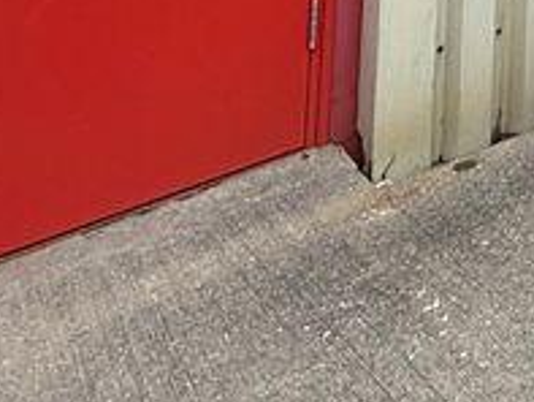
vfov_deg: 12.5
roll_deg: -0.4
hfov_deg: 19.4
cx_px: 922
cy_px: -670
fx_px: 1219
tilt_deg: +9.3
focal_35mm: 79
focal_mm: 2.22
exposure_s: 1/535
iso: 50
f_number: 2.2
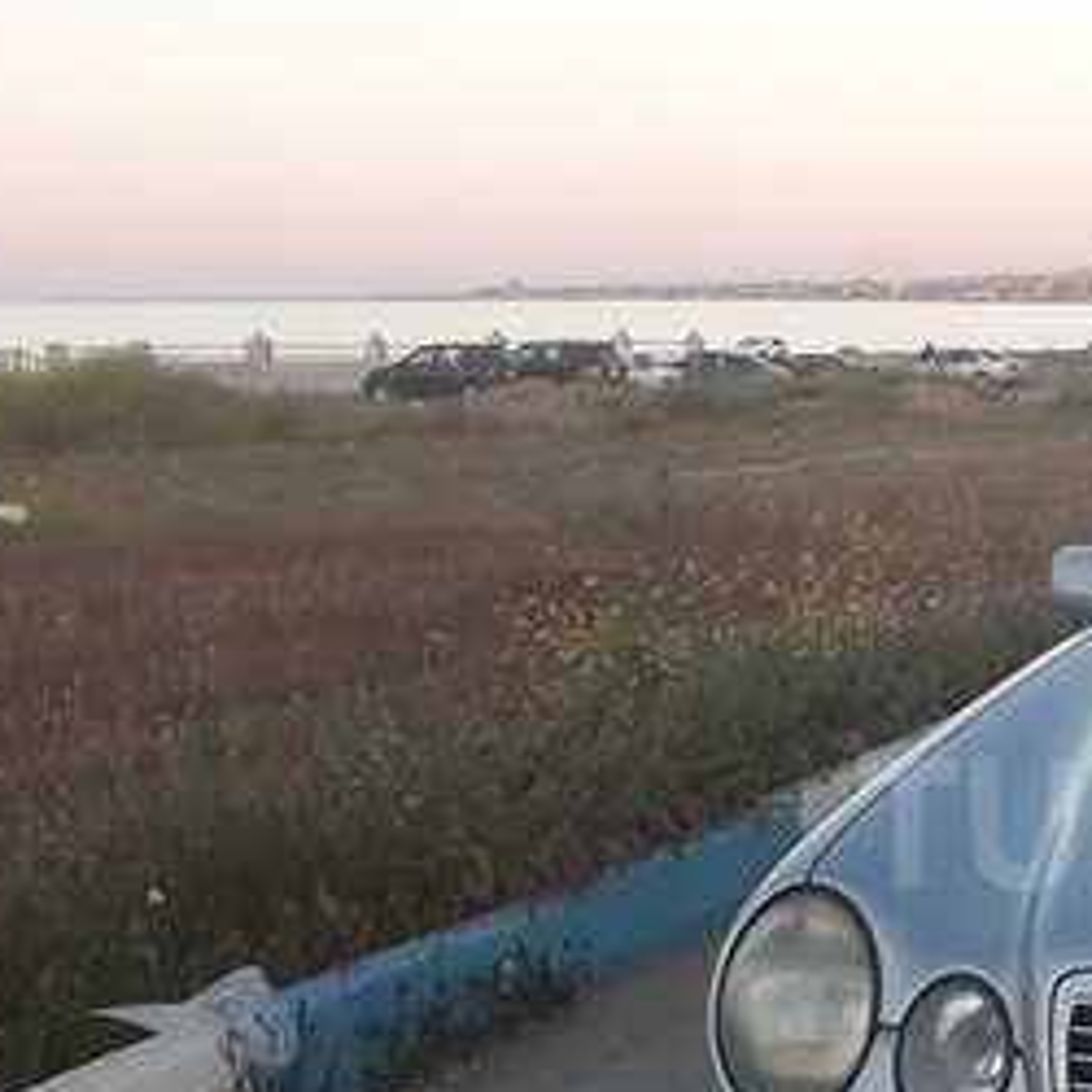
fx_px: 2248
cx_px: 1306
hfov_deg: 24.7
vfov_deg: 26.9
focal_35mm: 63
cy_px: 823
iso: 40
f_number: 1.7
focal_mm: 3.71
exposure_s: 1/100
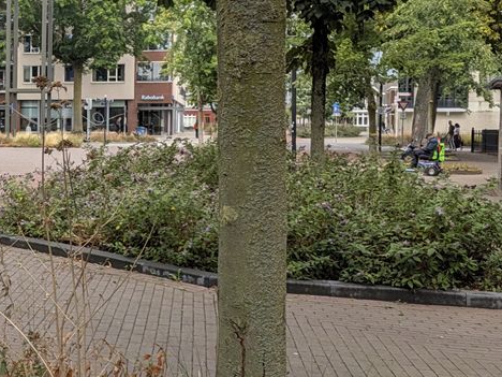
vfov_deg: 24.7
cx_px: -56
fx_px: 856
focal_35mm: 59
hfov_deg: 29.4
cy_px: 140
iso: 16
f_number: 1.7
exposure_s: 1/1065
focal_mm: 5.28
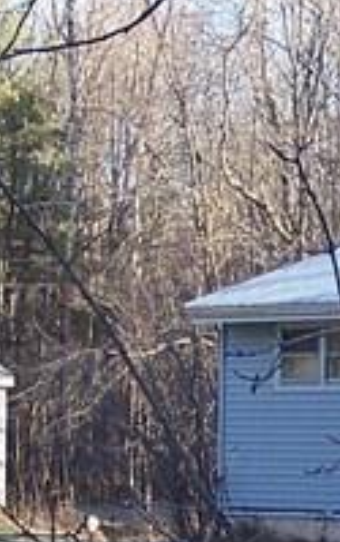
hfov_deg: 6.6
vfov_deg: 10.7
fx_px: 2895
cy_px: 403
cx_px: 582
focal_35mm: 196
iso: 67
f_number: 2.8
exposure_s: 1/250
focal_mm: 5.85
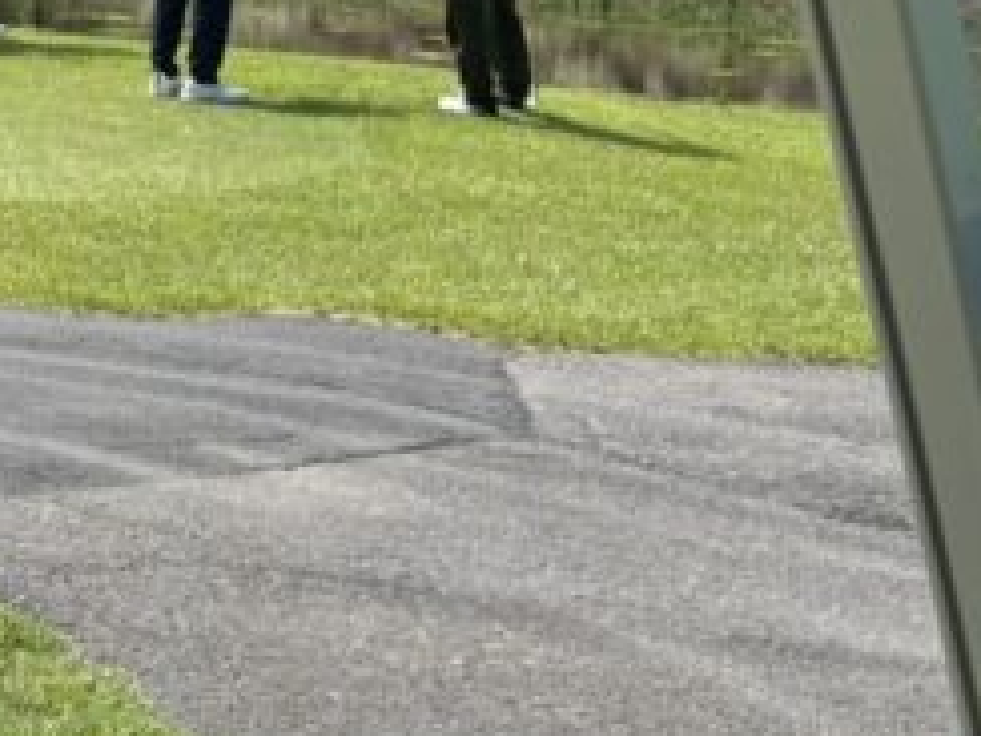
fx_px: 3089
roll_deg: -1.3
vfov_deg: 13.2
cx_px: -941
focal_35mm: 109
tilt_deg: -2.9
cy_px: -173
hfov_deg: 14.9
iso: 50
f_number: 1.6
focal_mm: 5.96
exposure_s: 1/2105
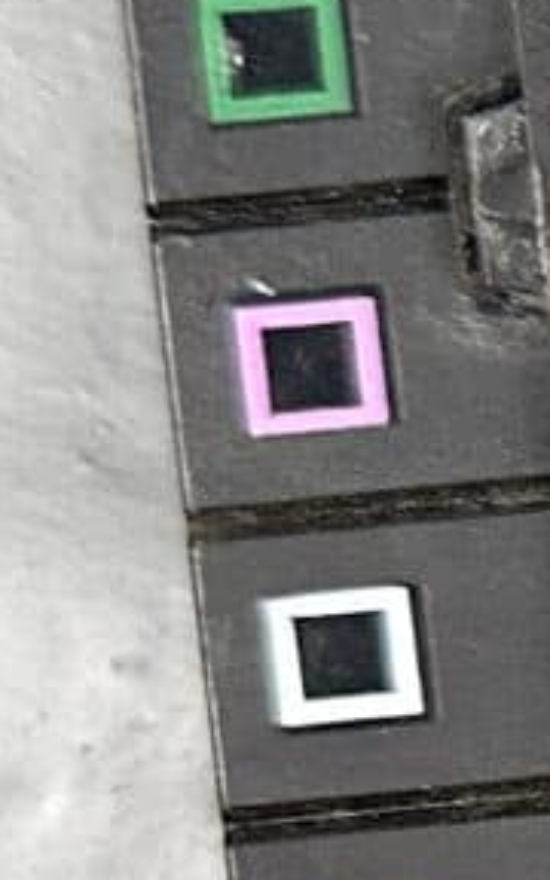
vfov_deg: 11.5
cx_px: 1919
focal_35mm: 181
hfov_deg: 6.3
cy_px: 859
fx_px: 4341
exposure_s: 1/100
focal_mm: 6.86
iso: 200
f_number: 1.78
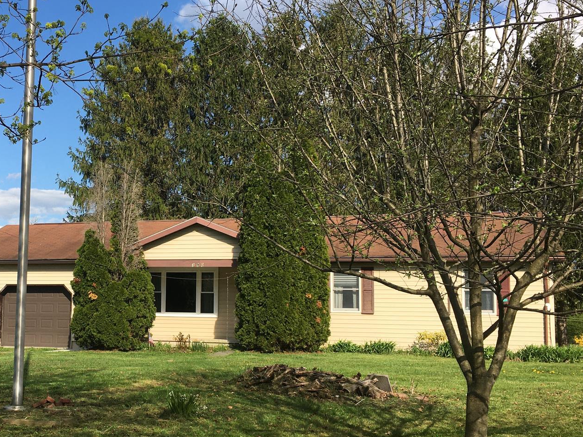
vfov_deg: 30.8
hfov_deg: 39.2
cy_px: 249
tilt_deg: +5.6
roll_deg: -1.5
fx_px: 792
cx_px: 134
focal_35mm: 47
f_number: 2.2
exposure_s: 1/1637
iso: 25
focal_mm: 4.15
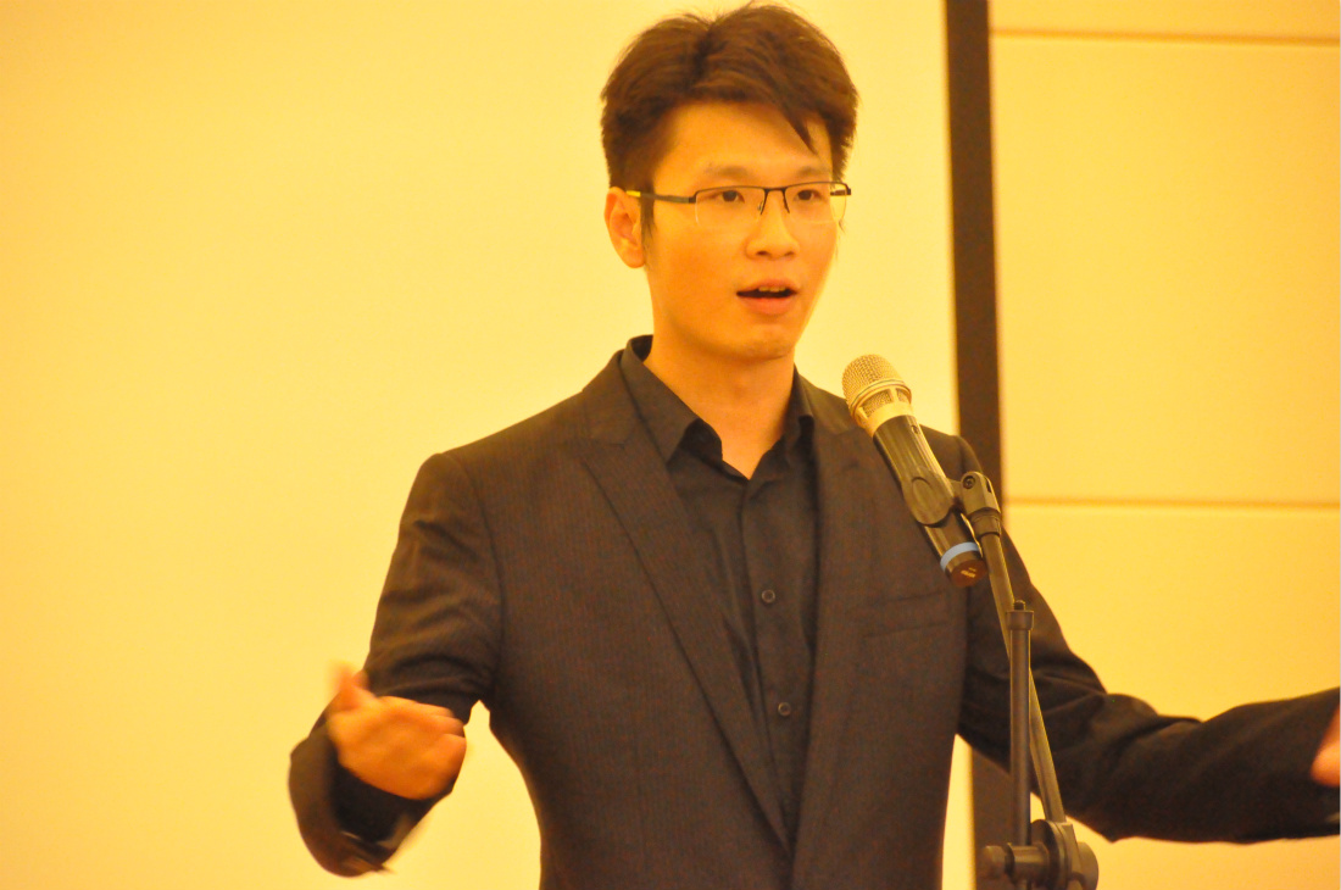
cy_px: 445
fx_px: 11159
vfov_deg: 4.6
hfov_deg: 6.9
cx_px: 670
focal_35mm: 300
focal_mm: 200
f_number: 5.6
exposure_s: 1/100
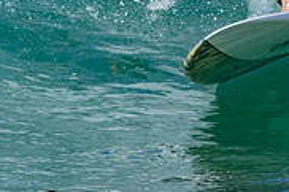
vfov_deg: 0.4
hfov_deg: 0.7
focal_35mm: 3082
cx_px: -56
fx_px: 24719
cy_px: -53
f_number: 6.3
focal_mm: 800
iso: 360
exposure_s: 1/2000
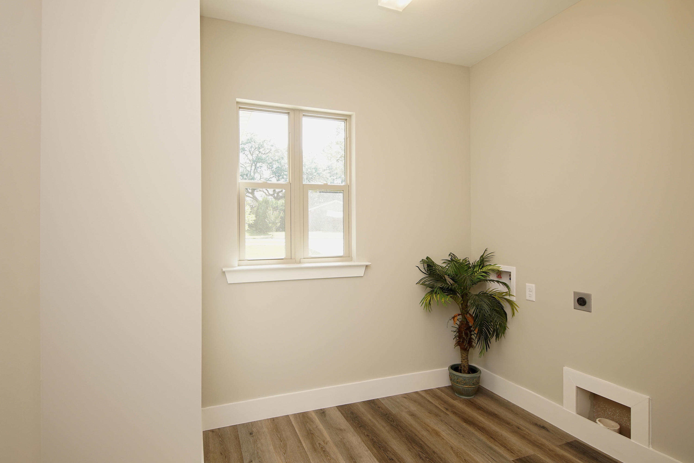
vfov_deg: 67.4
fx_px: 347
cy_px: 232
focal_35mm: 18
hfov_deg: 90.0
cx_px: 347
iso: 250
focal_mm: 12
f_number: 4.5
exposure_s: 1/60
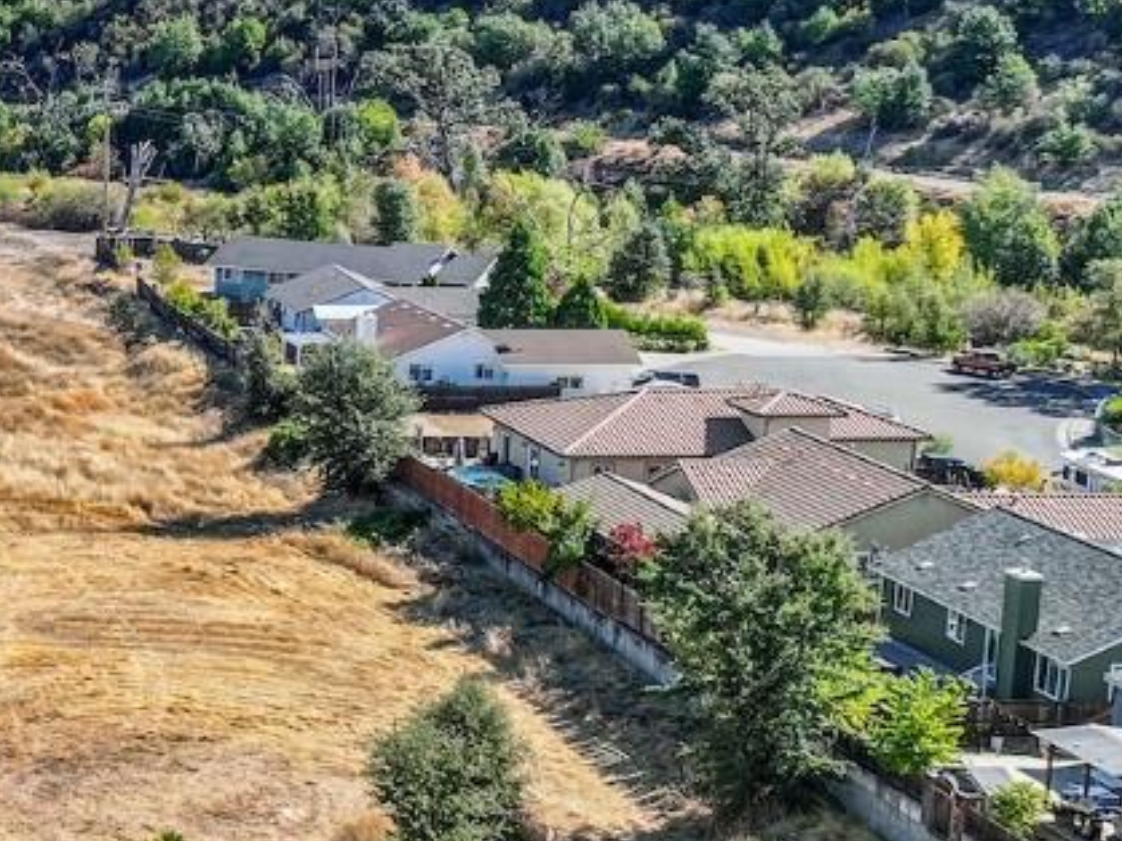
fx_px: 2787
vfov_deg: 17.2
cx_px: -552
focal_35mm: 86
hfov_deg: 19.8
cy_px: 463
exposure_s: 1/1600
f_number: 2.8
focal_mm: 12.3
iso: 180
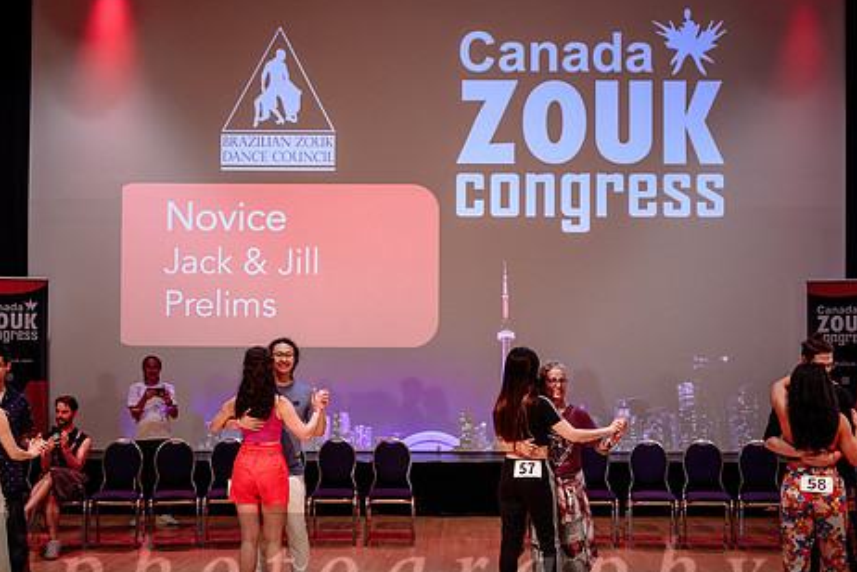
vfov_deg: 31.0
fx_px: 1024
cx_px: 462
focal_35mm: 43
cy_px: 371
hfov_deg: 45.4
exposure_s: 1/320
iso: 1250
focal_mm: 30
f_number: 2
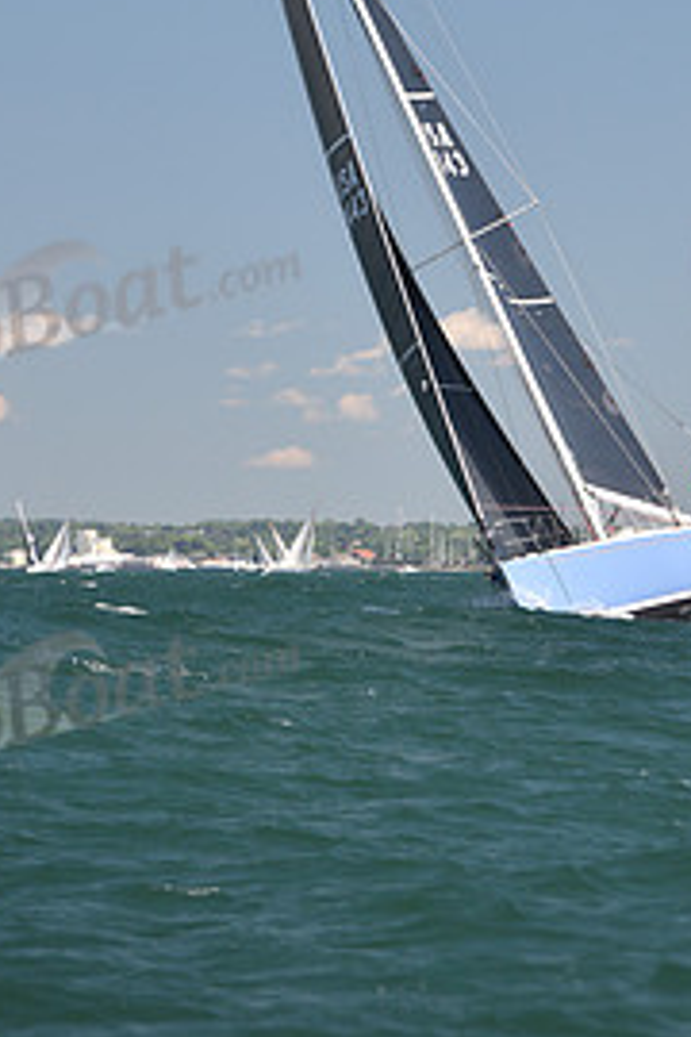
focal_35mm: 279
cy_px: 69
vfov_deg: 7.4
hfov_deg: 4.9
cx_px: 501
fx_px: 8032
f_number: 3.2
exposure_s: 1/1000
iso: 200
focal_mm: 130
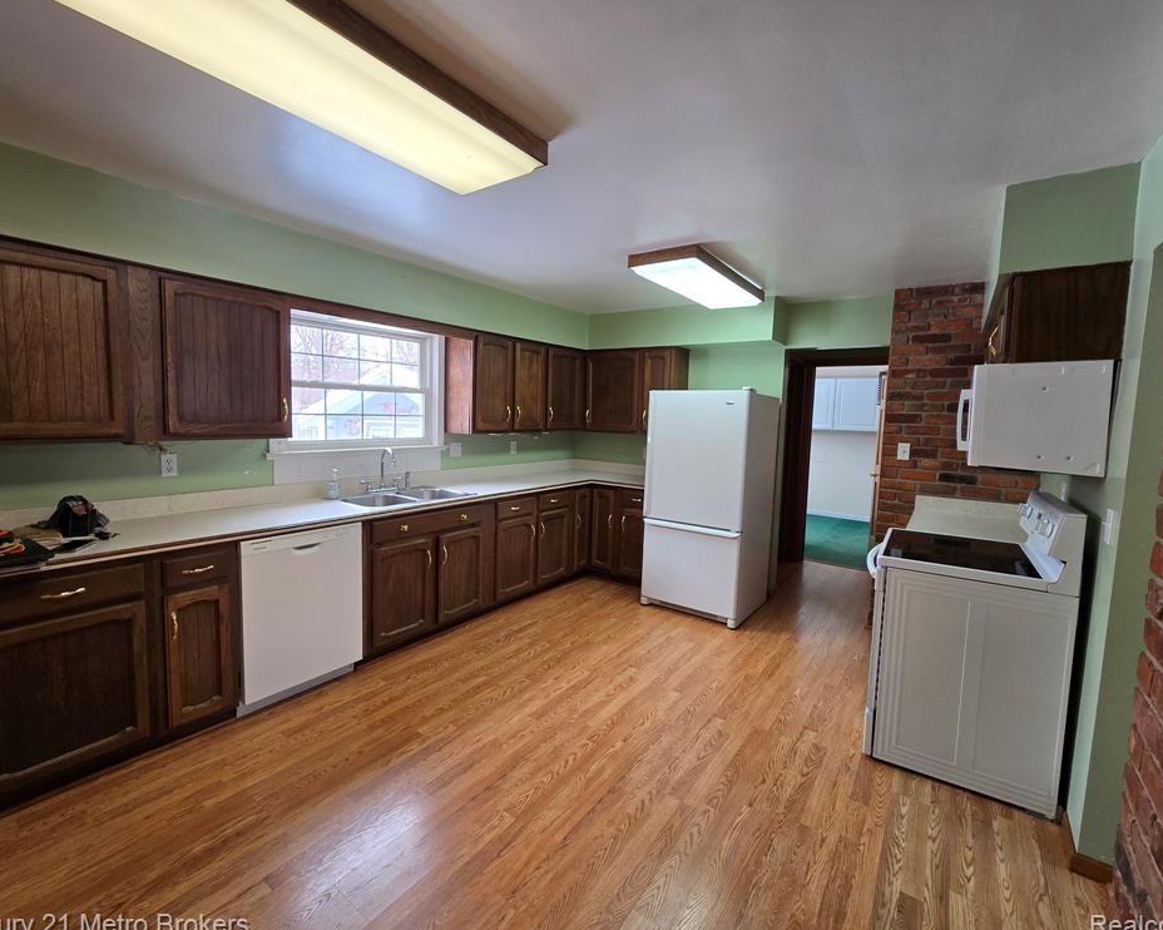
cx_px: 575
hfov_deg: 100.7
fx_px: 482
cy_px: 464
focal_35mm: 14
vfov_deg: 88.0
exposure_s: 1/60
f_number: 2.2
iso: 125
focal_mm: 2.2
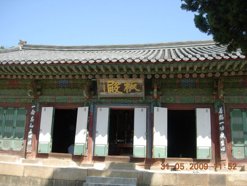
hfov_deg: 49.0
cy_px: 93
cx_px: 124
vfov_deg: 37.7
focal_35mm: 38
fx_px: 271
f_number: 2.8
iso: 64
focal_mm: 7.8
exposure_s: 1/592
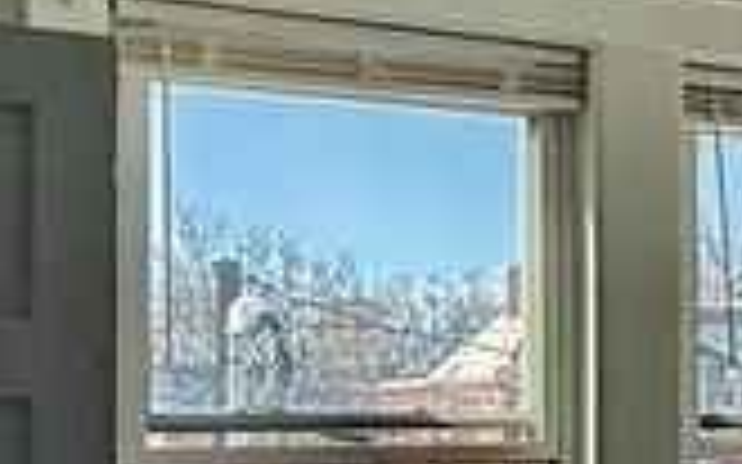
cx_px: 1219
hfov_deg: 18.9
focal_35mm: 92
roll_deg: +0.6
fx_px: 1860
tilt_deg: +0.6
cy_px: 405
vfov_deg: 14.1
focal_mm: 2.22
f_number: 2.2
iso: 64
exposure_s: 1/395
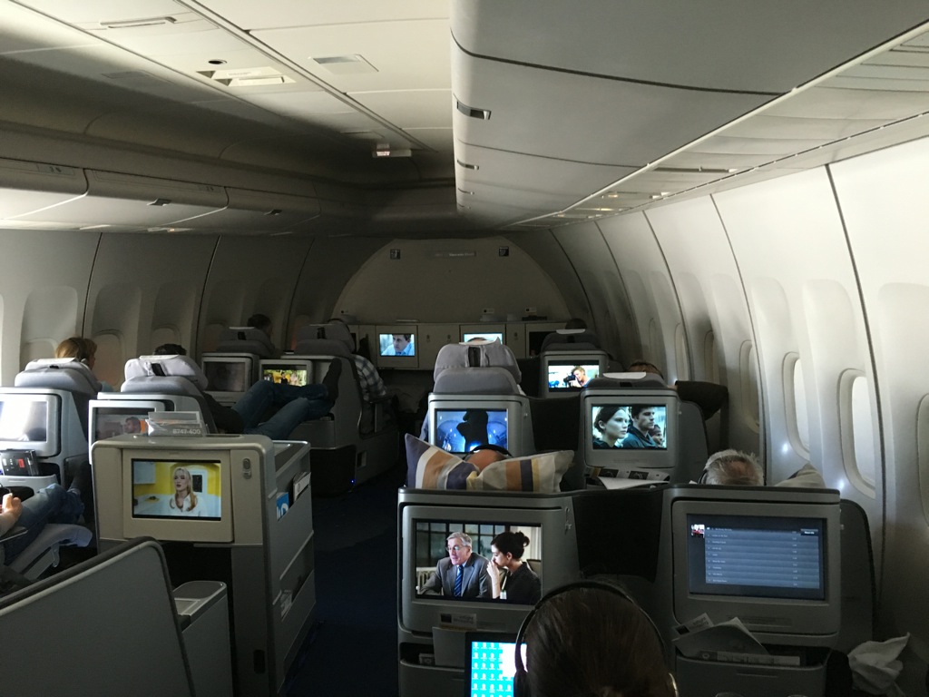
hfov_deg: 61.7
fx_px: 778
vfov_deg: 48.2
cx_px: 464
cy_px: 348
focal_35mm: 29
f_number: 2.2
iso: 250
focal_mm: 4.15
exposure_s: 1/33
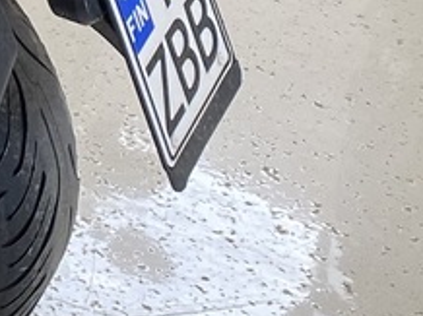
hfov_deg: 9.9
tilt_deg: -25.3
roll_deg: -5.1
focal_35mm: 172
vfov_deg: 8.4
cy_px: -196
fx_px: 2099
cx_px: -633
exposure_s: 1/100
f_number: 1.8
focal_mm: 4.25
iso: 64
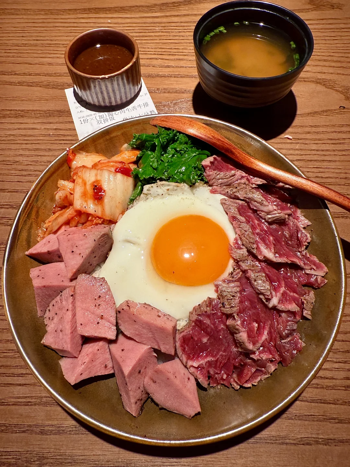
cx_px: 175
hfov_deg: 56.8
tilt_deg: -63.2
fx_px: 324
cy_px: 234
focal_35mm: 24
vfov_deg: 71.6
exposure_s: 1/99
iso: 125
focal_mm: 2.22
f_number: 2.2
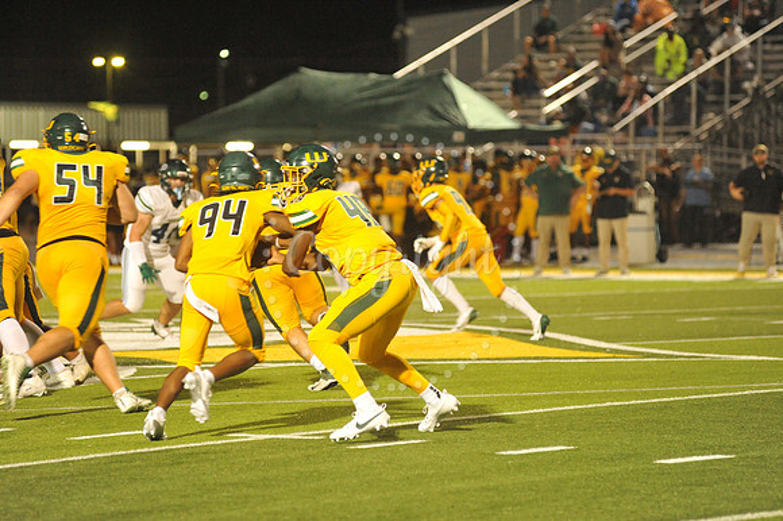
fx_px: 4347
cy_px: 260
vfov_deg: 6.9
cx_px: 392
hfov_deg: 10.3
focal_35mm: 200
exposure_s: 1/250
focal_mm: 200
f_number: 4
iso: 6400
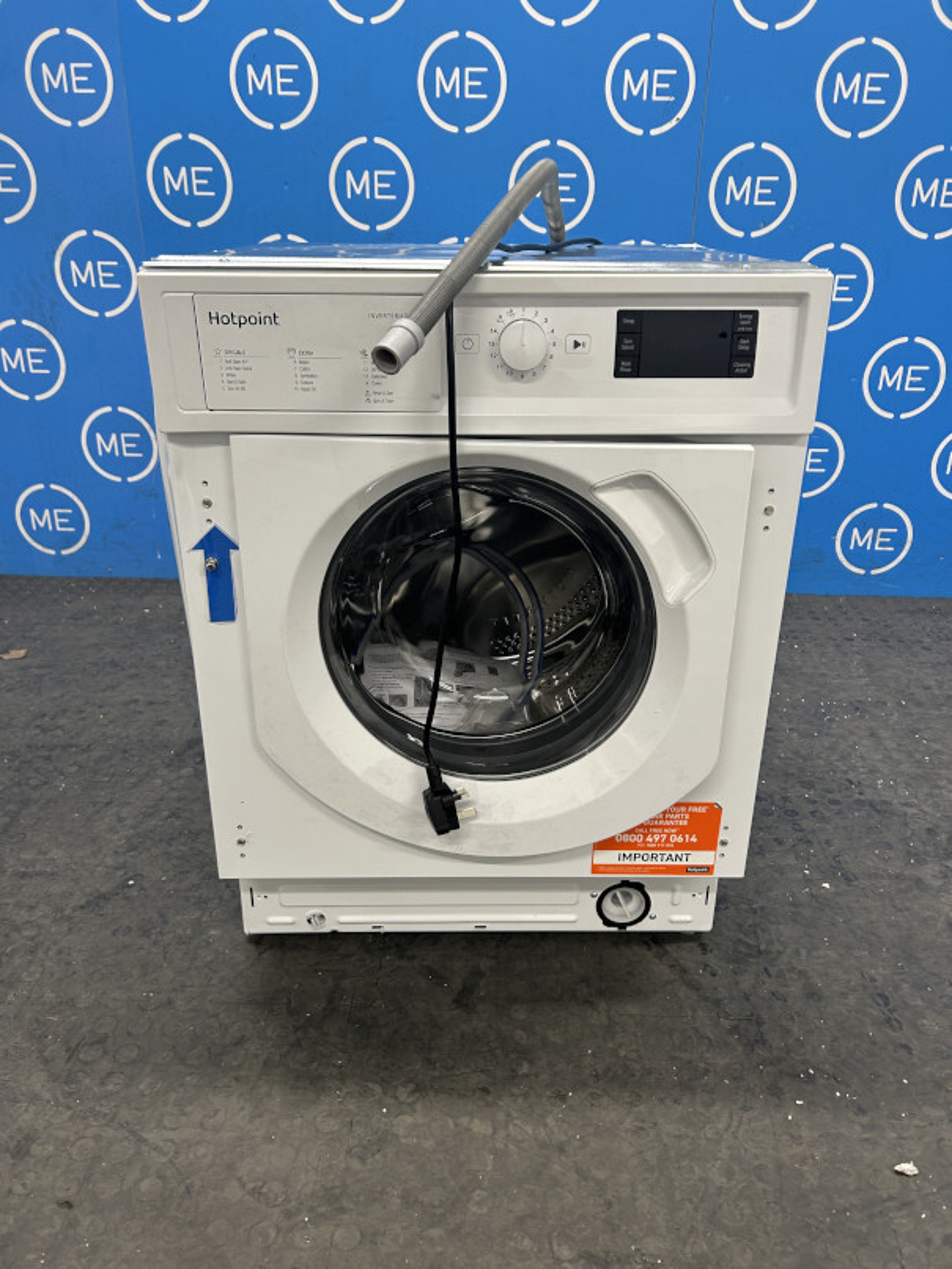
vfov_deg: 67.3
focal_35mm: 26
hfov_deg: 53.1
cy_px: 634
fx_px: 953
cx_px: 476
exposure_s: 1/50
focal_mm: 5.7
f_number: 1.5
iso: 64
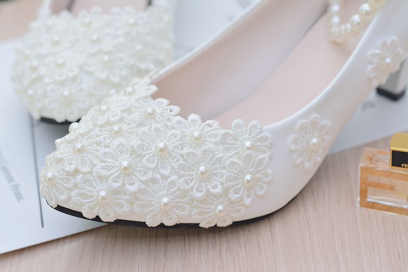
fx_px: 850
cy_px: 136
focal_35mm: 75
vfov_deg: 18.2
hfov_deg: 27.0
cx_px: 204
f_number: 4.5
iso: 800
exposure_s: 1/800
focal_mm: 50
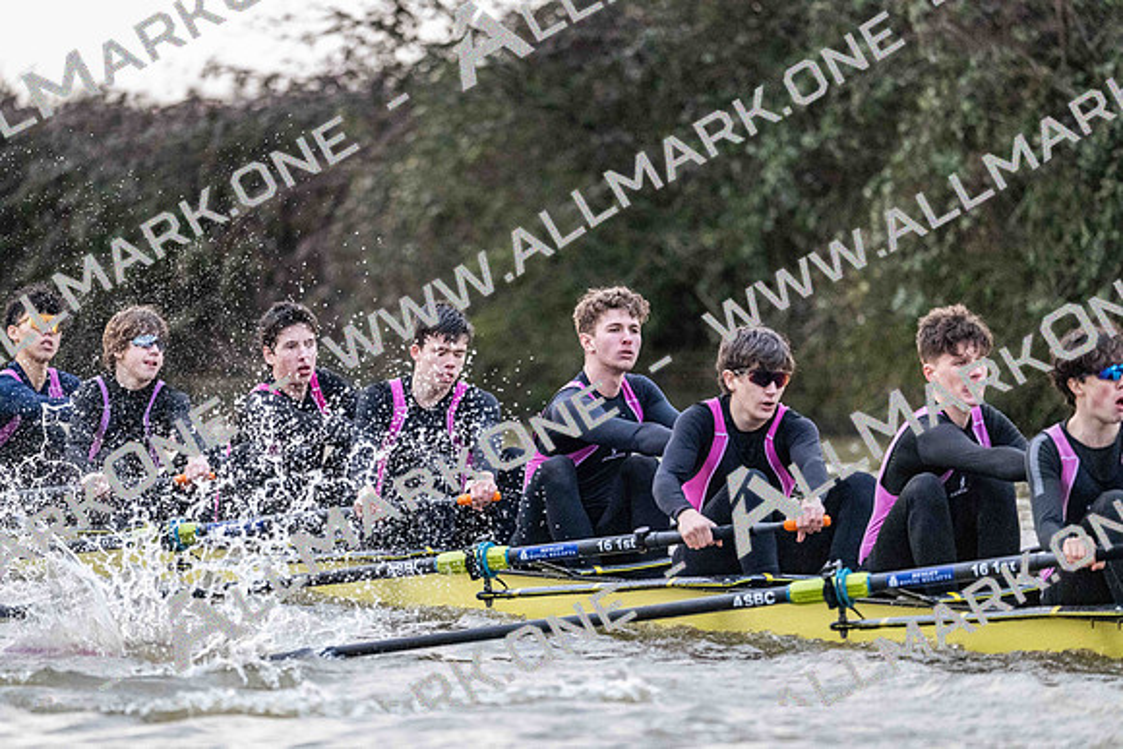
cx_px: 562
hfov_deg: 5.2
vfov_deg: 3.4
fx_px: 12480
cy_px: 374
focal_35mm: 400
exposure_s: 1/1600
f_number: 4.5
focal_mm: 400
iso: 11400
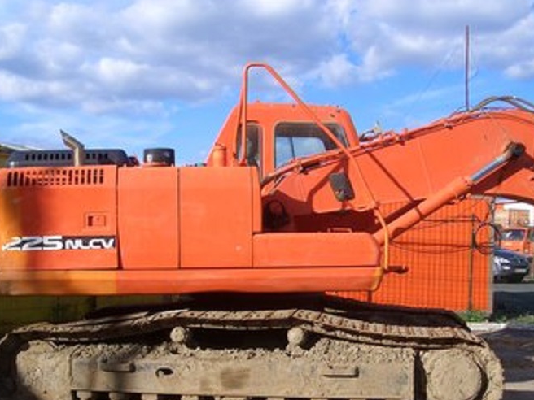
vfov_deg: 30.2
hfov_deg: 39.7
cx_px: 266
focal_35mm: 48
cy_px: 248
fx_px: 740
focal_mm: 5.8
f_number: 4.3
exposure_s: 1/400
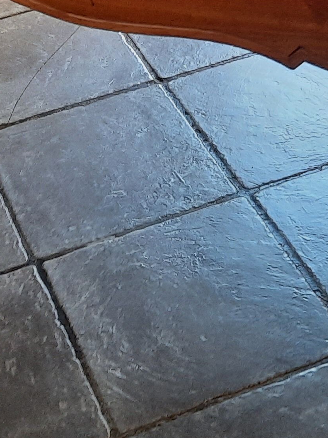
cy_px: 69
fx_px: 1137
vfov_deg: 21.4
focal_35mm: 90
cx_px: 115
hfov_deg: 16.4
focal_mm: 4.6
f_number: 2
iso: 320
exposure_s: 1/50
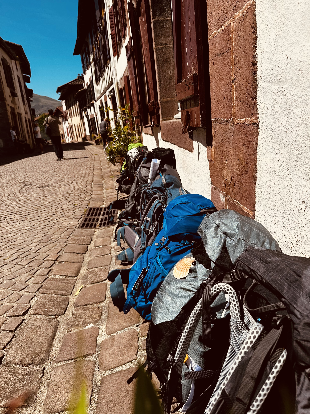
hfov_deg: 56.8
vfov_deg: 71.6
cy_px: 207
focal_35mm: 24
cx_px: 155
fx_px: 287
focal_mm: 6.86
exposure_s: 1/5525
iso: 80
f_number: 1.78
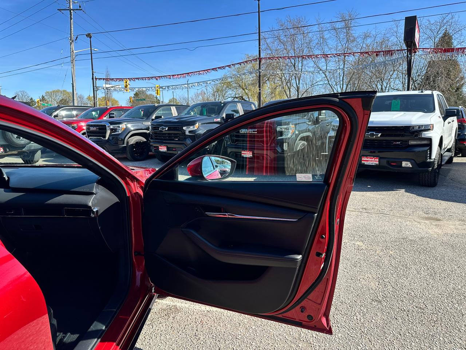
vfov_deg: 56.8
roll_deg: +0.3
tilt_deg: -9.8
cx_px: 233
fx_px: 323
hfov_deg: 71.6
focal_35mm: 24
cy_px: 175
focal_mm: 6.86
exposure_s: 1/1812
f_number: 1.78
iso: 80
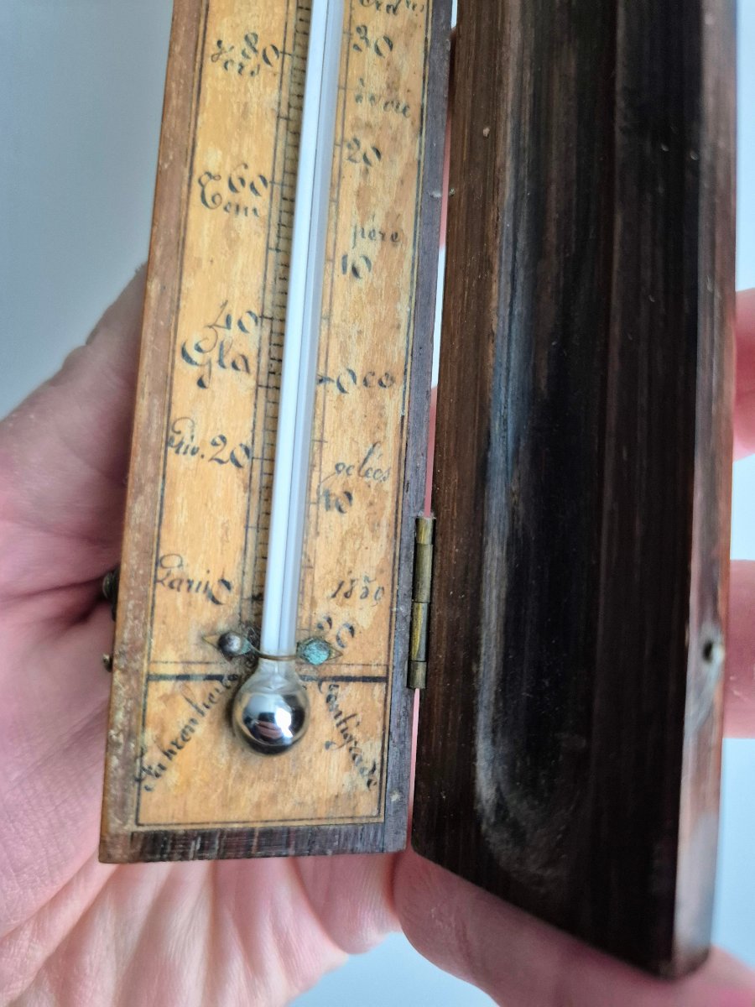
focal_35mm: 23
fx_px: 669
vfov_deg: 73.9
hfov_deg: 58.9
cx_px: 378
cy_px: 504
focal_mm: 5.4
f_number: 1.8
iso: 1250
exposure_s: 1/100
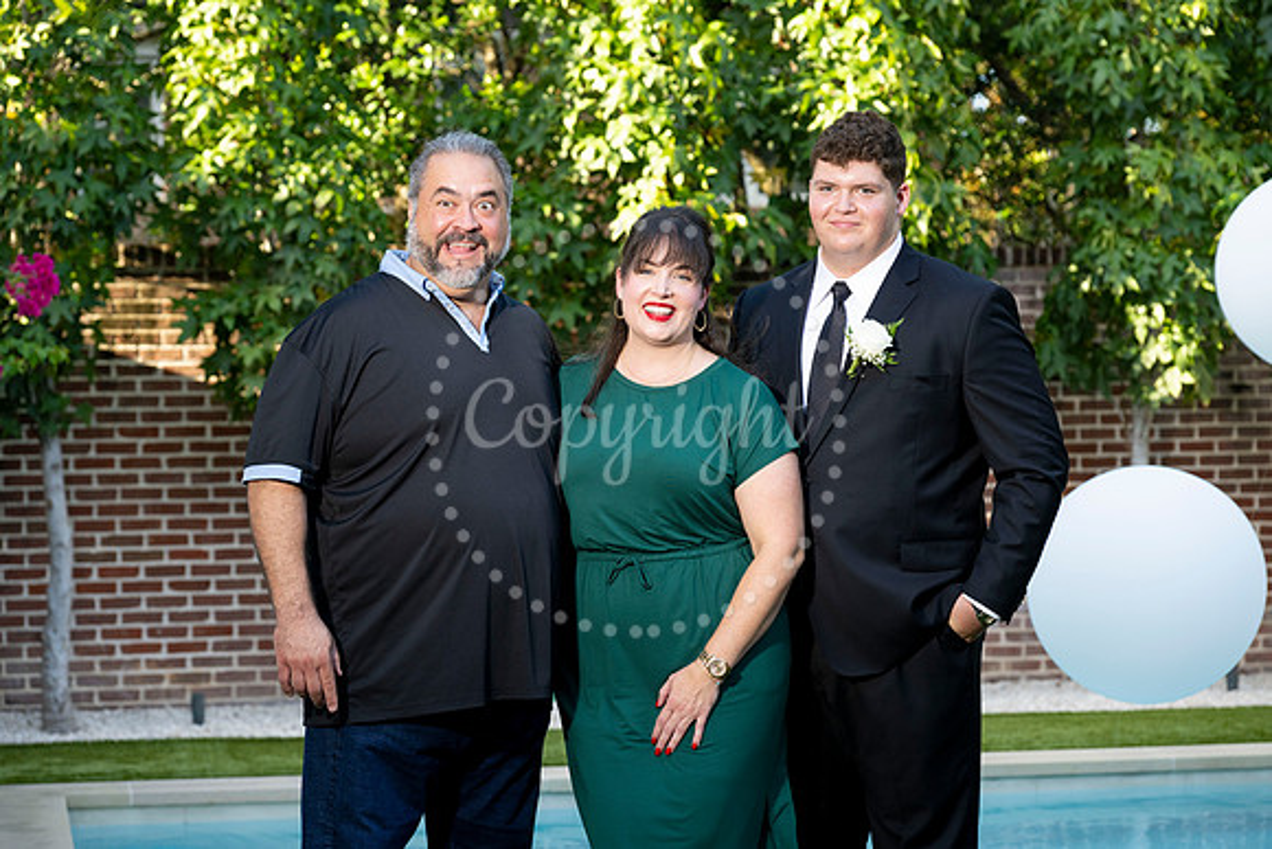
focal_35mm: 84
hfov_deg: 24.2
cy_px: 424
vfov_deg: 16.3
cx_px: 636
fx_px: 2969
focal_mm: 84
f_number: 4.5
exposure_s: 1/200
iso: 400
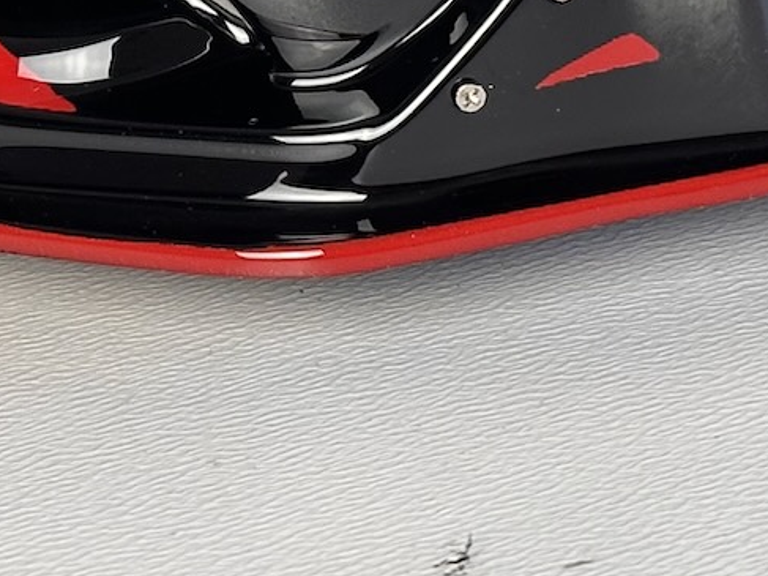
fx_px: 4370
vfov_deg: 7.4
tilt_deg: -22.2
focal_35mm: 197
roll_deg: +5.8
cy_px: -300
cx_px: 222
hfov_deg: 10.0
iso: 80
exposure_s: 1/100
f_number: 1.78
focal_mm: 6.86
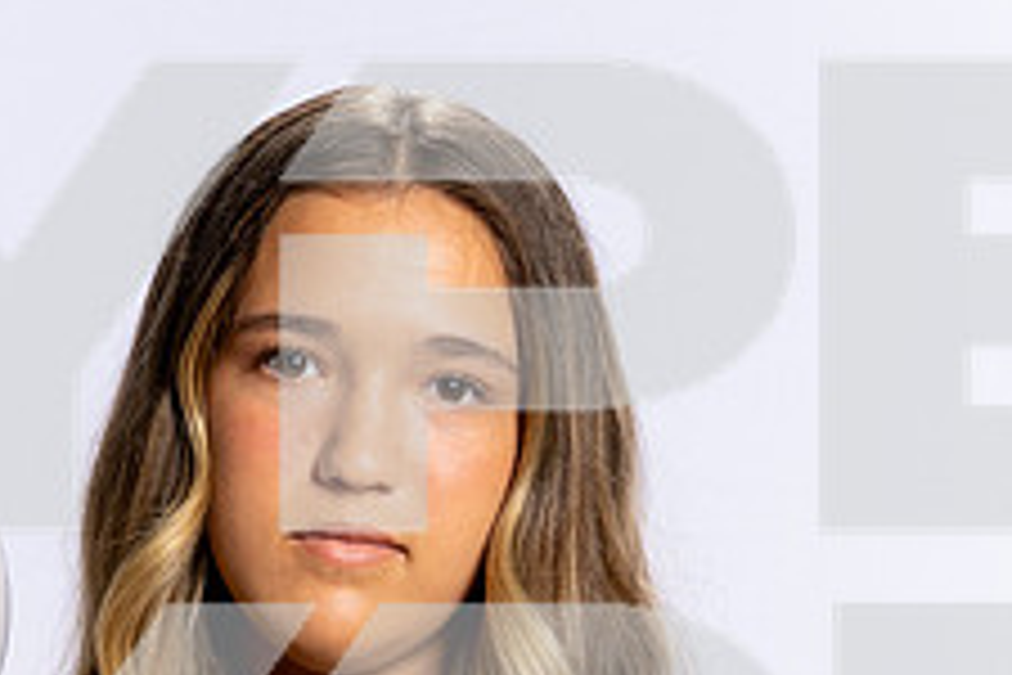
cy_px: 936
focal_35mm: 229
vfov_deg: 5.9
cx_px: 277
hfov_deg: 9.0
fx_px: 6437
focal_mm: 70
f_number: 8
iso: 160
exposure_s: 1/250
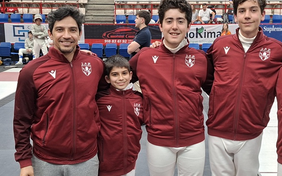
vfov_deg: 24.3
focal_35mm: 53
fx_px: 407
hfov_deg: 38.1
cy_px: 111
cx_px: 157
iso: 64
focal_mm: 5.54
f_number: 1.8
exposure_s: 1/100
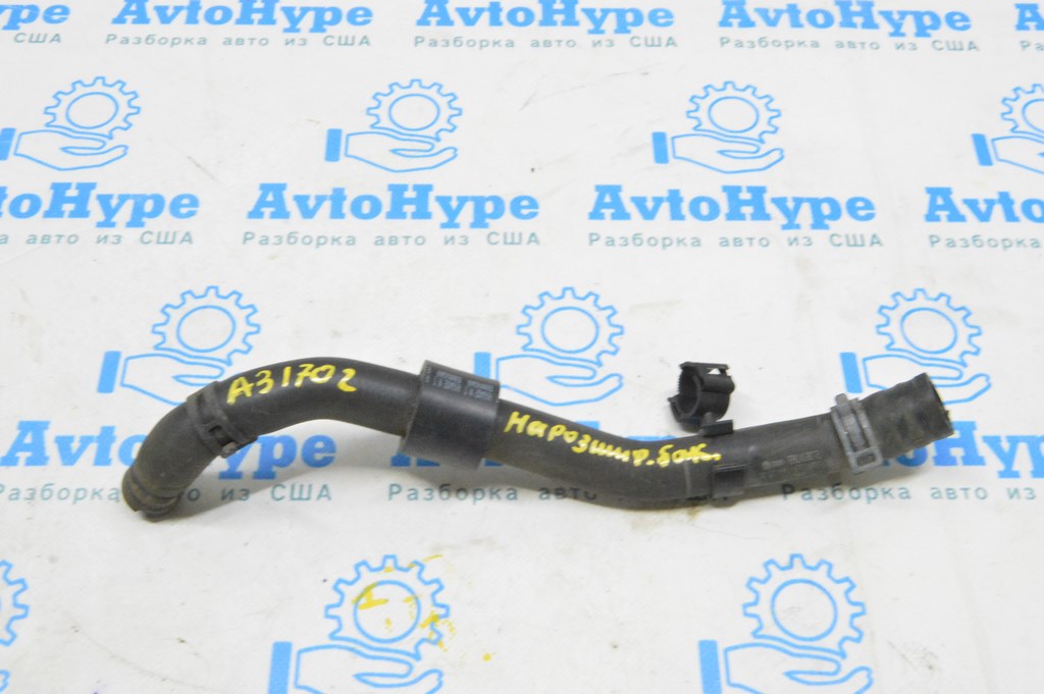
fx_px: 1304
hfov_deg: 43.6
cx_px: 522
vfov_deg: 29.8
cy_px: 347
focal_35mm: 45
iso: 6400
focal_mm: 30
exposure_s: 1/15
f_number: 20
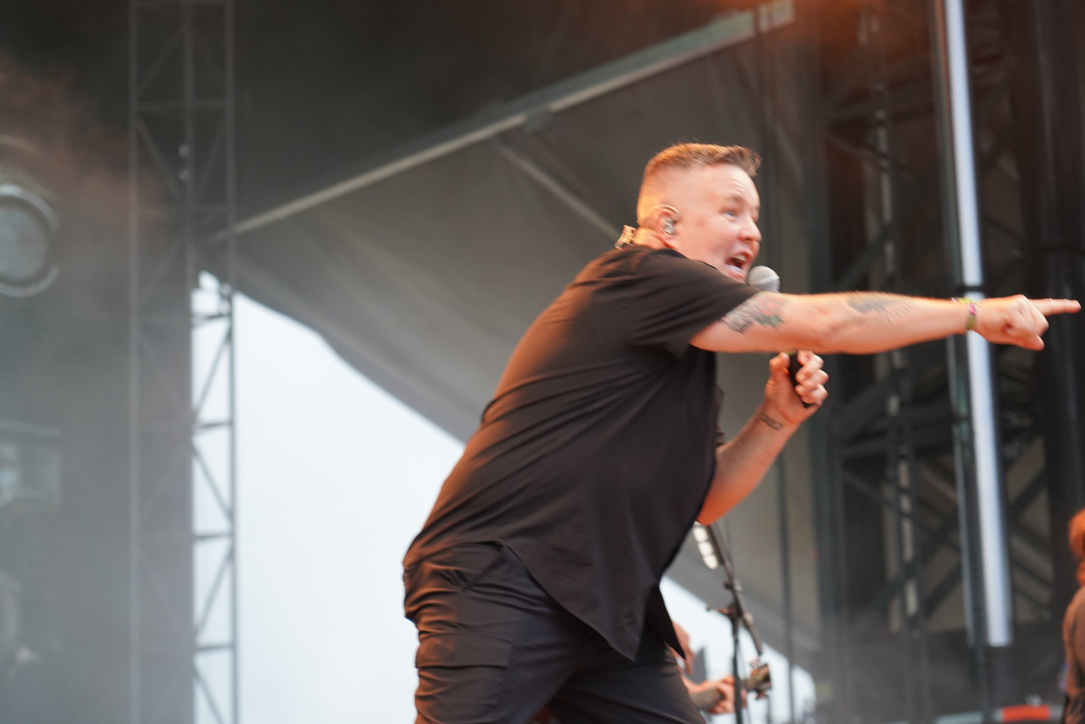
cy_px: 362
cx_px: 542
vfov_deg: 13.0
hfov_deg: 19.5
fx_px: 3164
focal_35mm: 105
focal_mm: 105
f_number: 4
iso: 2500
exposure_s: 1/160
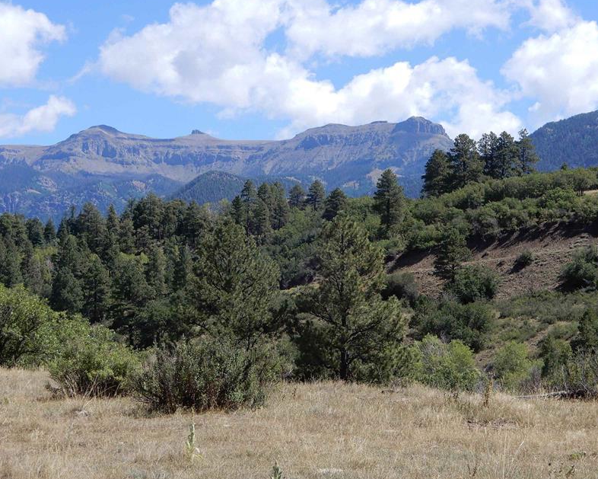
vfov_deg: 17.3
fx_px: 1575
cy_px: 247
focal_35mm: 89
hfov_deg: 21.5
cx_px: 316
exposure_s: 1/500
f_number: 4.5
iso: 80
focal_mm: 12.5
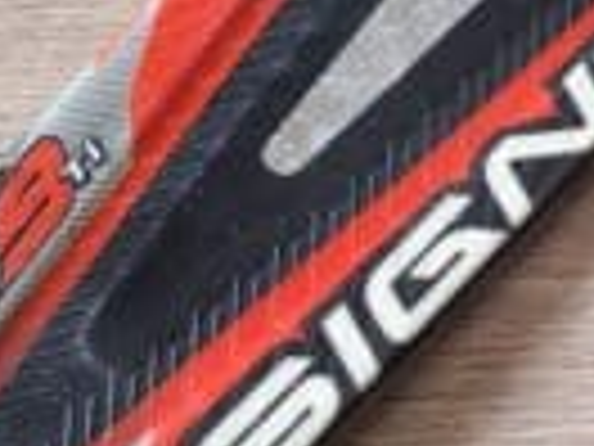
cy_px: 383
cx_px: 706
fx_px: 1304
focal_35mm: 76
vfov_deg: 19.1
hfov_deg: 23.5
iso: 250
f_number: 1.8
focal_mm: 4.69
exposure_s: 1/50
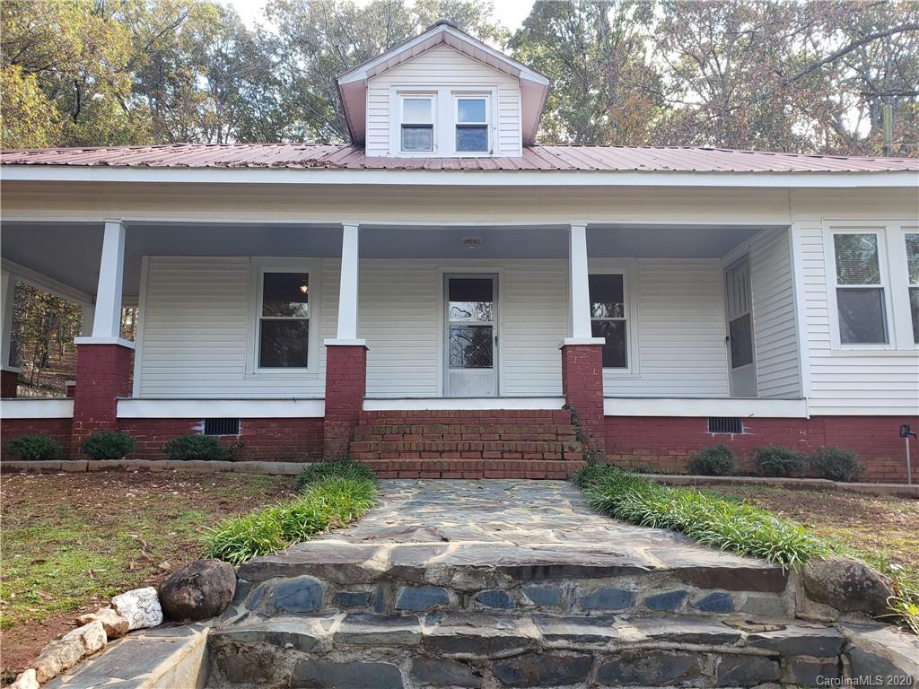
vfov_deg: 53.1
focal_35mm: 26
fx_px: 690
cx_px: 460
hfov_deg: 67.3
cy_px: 344
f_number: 2.4
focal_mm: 4.3
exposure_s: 1/152
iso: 50
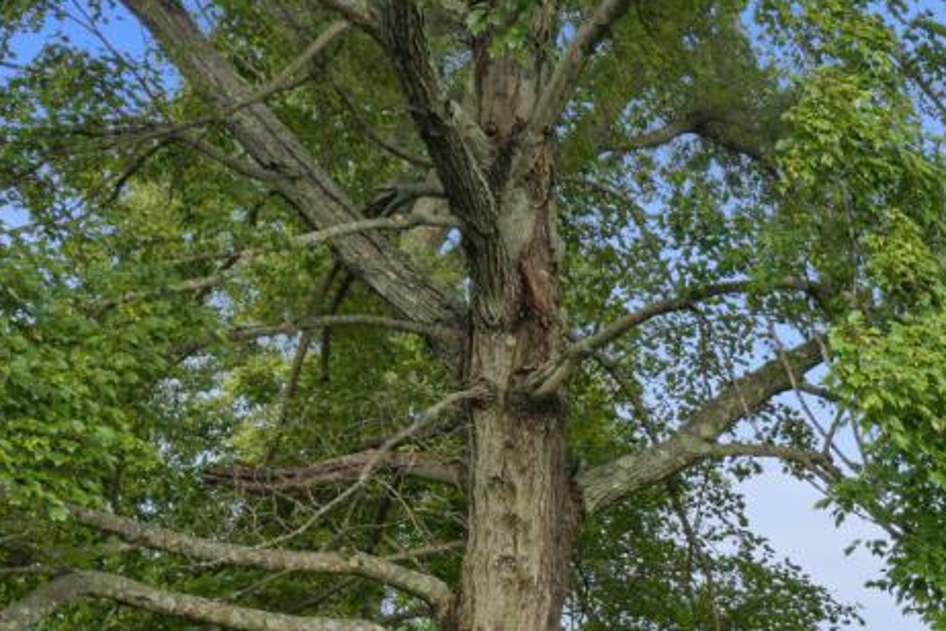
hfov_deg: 22.9
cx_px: 1147
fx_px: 2128
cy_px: 882
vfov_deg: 15.8
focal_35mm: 81
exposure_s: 1/250
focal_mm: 8.67
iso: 100
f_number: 1.8
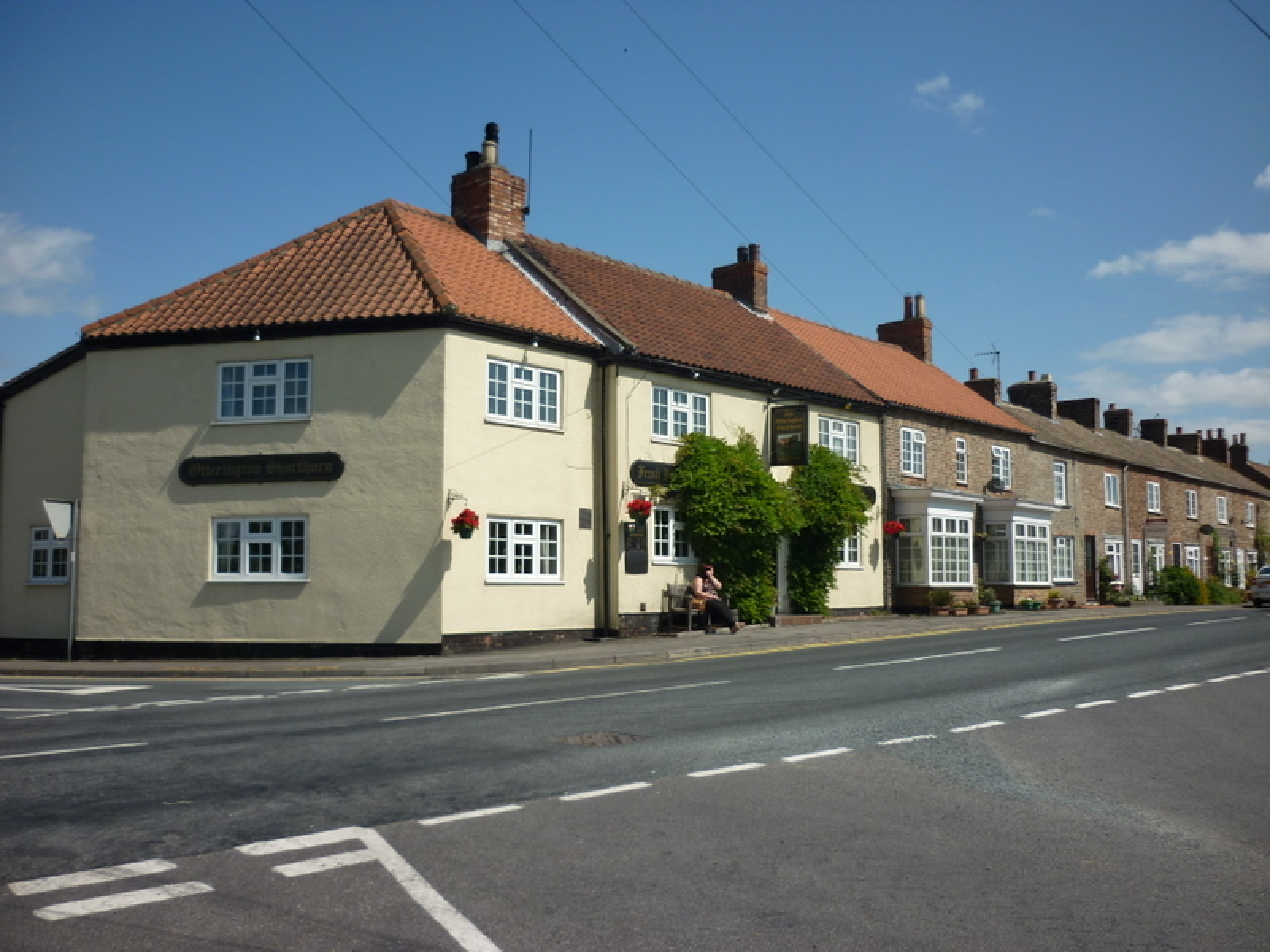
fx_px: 1211
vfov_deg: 42.9
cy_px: 476
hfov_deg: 55.4
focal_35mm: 33
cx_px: 635
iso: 80
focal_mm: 5.5
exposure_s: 1/250
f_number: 8
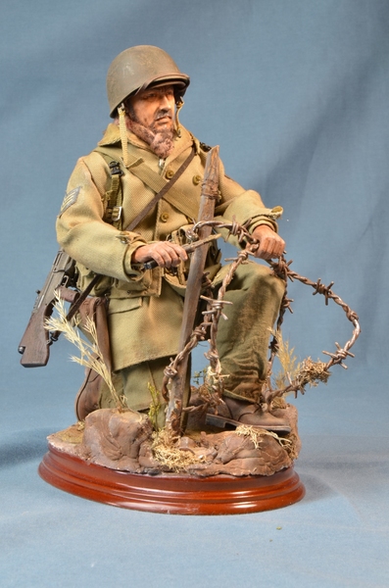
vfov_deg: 27.1
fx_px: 1222
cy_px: 294
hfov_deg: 18.1
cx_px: 194
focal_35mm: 75
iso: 200
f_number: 20
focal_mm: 50
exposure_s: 1/1.3
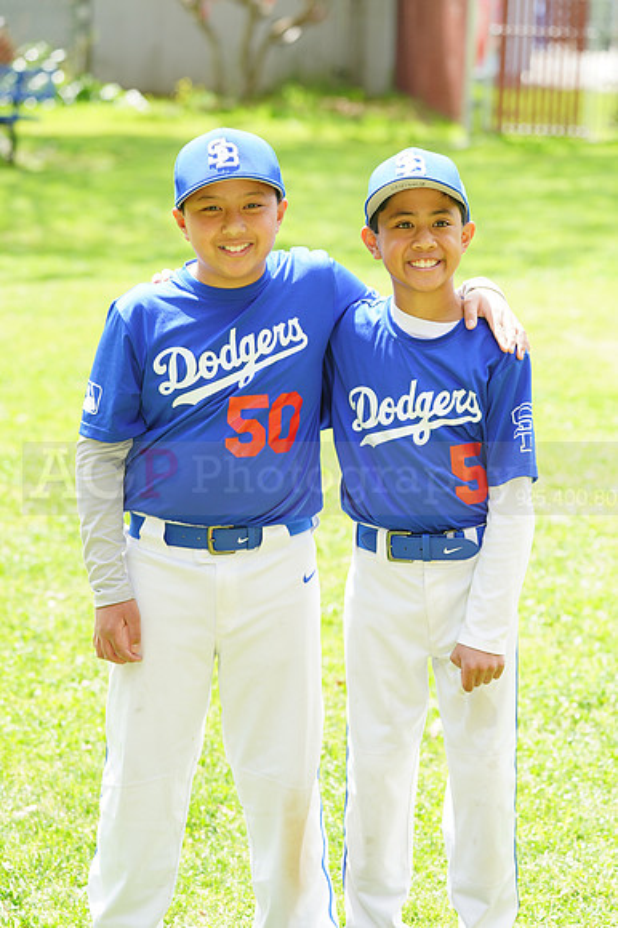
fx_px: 3764
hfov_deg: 9.4
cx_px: 309
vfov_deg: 14.1
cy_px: 464
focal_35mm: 146
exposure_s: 1/200
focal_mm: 146
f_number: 6.3
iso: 200
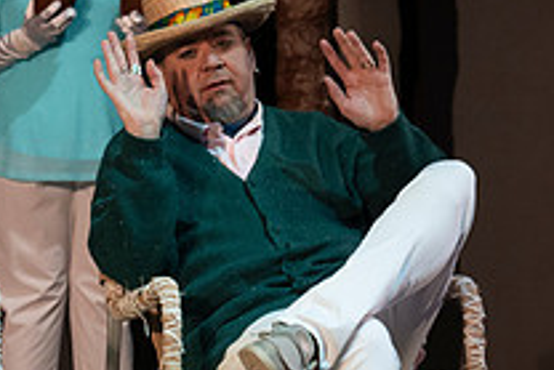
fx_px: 4404
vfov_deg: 4.8
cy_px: 182
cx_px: -102
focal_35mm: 286
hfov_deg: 7.1
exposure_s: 1/250
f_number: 4
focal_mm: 98
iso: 2000
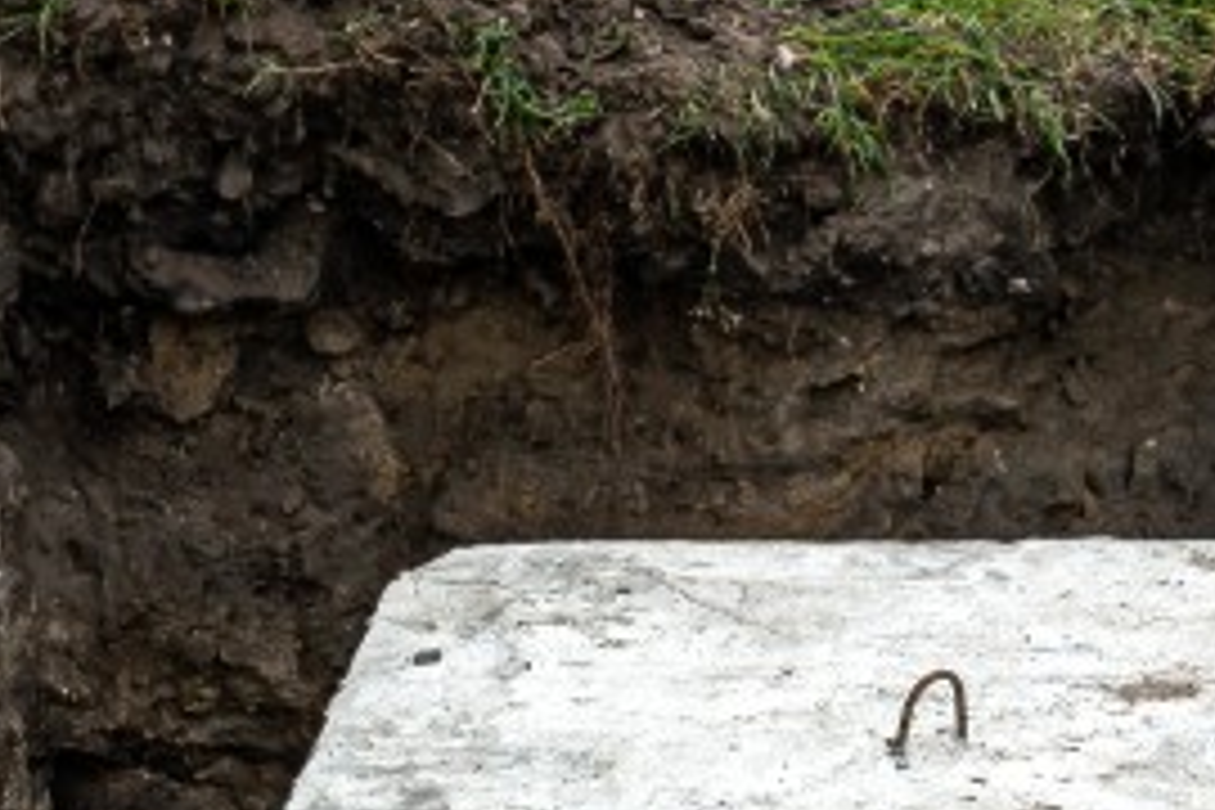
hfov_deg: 9.6
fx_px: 7087
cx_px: 1714
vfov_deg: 6.5
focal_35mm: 210
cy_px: 1215
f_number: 8
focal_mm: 35
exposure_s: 1/200
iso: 100
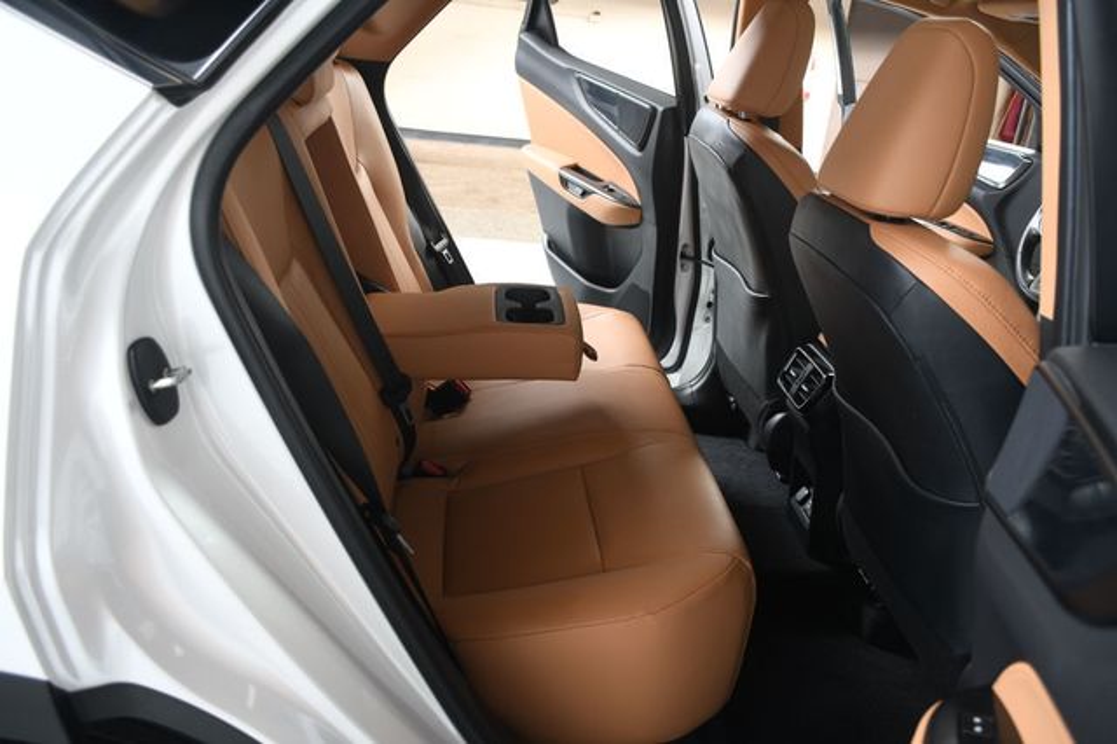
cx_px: 558
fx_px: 930
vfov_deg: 43.6
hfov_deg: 62.0
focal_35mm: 30
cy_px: 372
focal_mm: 20
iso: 100
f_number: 3.5
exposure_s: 1/160
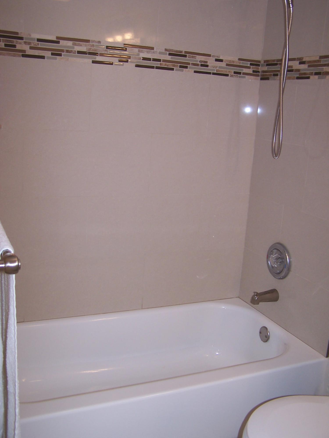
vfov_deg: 49.0
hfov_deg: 37.7
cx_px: 164
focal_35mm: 38
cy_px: 219
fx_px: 482
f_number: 2.8
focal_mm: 6.3
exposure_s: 1/60
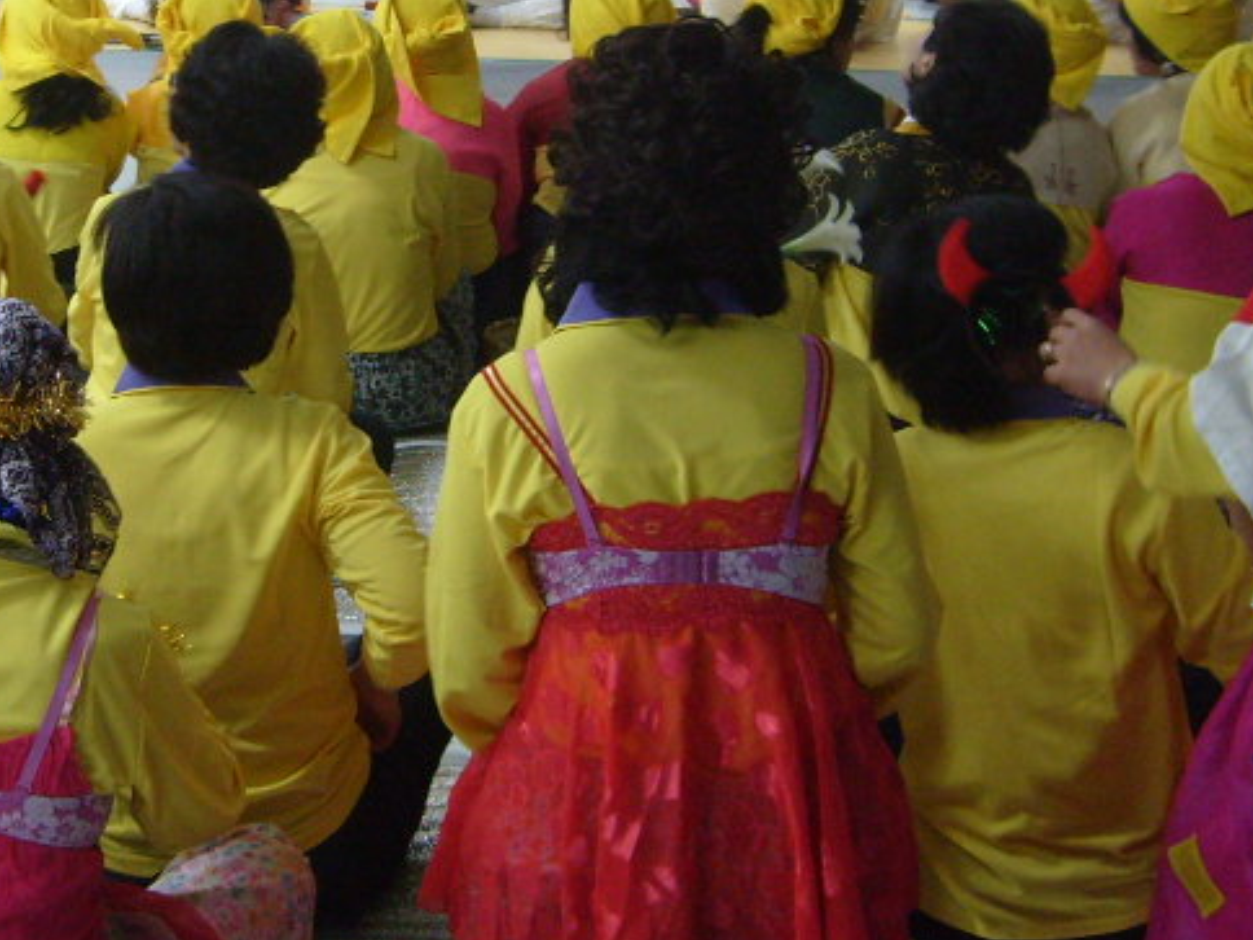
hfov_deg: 26.1
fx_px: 2679
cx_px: 381
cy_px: 225
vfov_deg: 19.7
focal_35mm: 74
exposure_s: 1/30
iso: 200
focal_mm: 5.8
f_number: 2.8
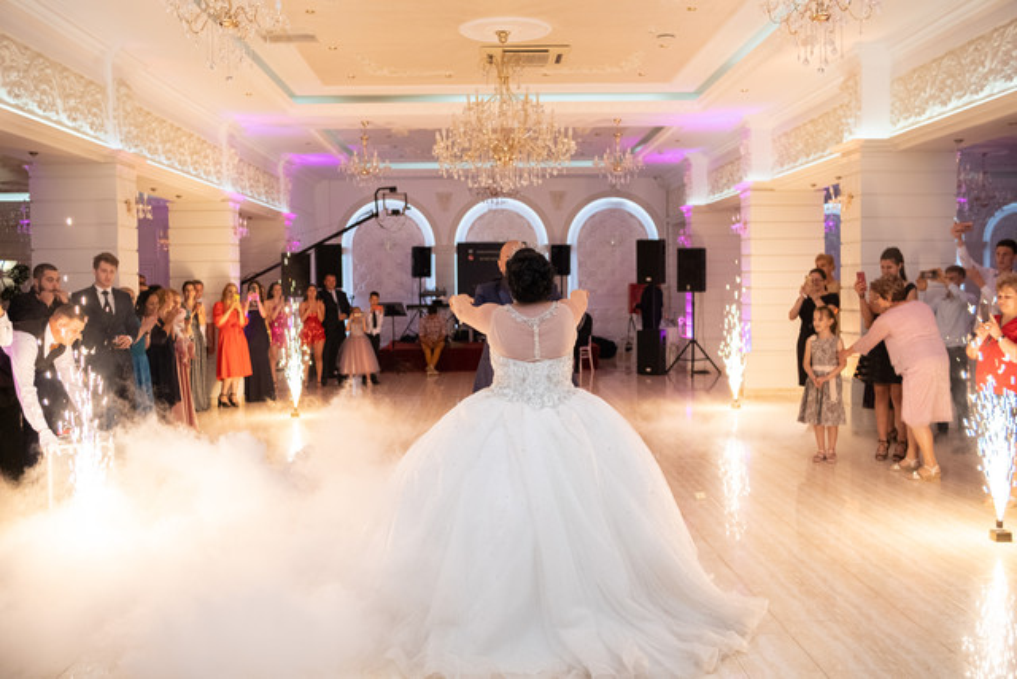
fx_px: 989
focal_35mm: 35
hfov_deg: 54.4
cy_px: 340
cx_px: 508
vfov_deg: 37.9
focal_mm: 23
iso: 1600
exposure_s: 1/125
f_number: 2.2
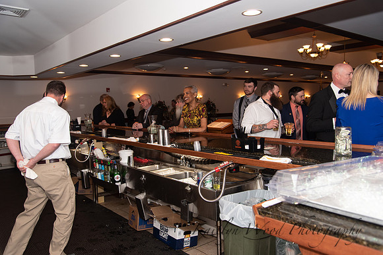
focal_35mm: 30
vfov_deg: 43.6
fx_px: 319
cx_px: 192
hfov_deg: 61.9
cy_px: 128
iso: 800
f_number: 4
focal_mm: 30
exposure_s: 1/200
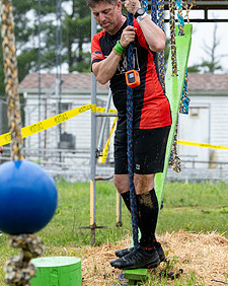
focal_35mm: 270
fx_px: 2281
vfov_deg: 7.2
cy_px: 115
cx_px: 130
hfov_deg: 5.7
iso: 1600
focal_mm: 120
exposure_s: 1/800
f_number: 5.6
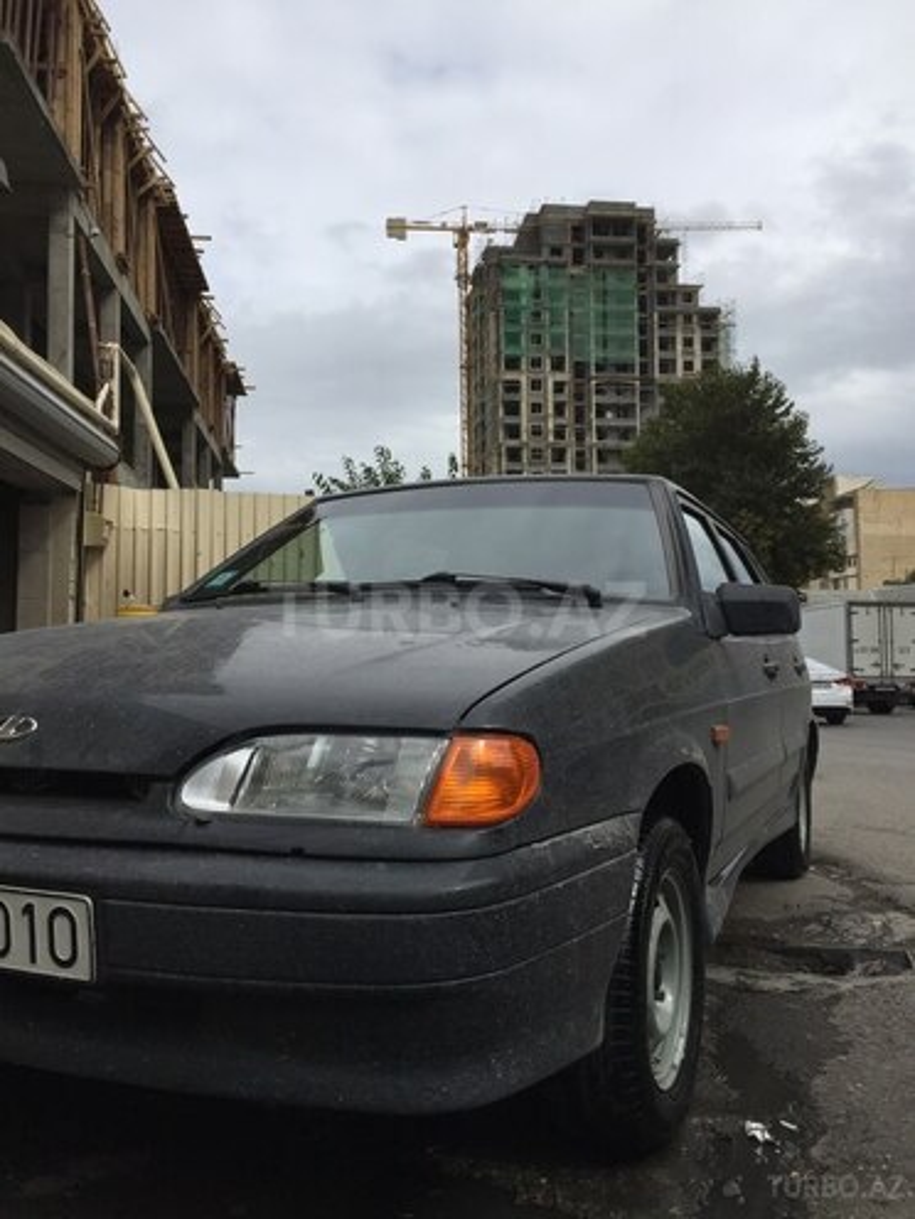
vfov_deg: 61.7
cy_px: 610
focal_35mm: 29
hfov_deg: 48.2
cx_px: 458
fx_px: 1022
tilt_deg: +3.5
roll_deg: +0.9
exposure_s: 1/2825
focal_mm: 4.15
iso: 32
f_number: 2.2
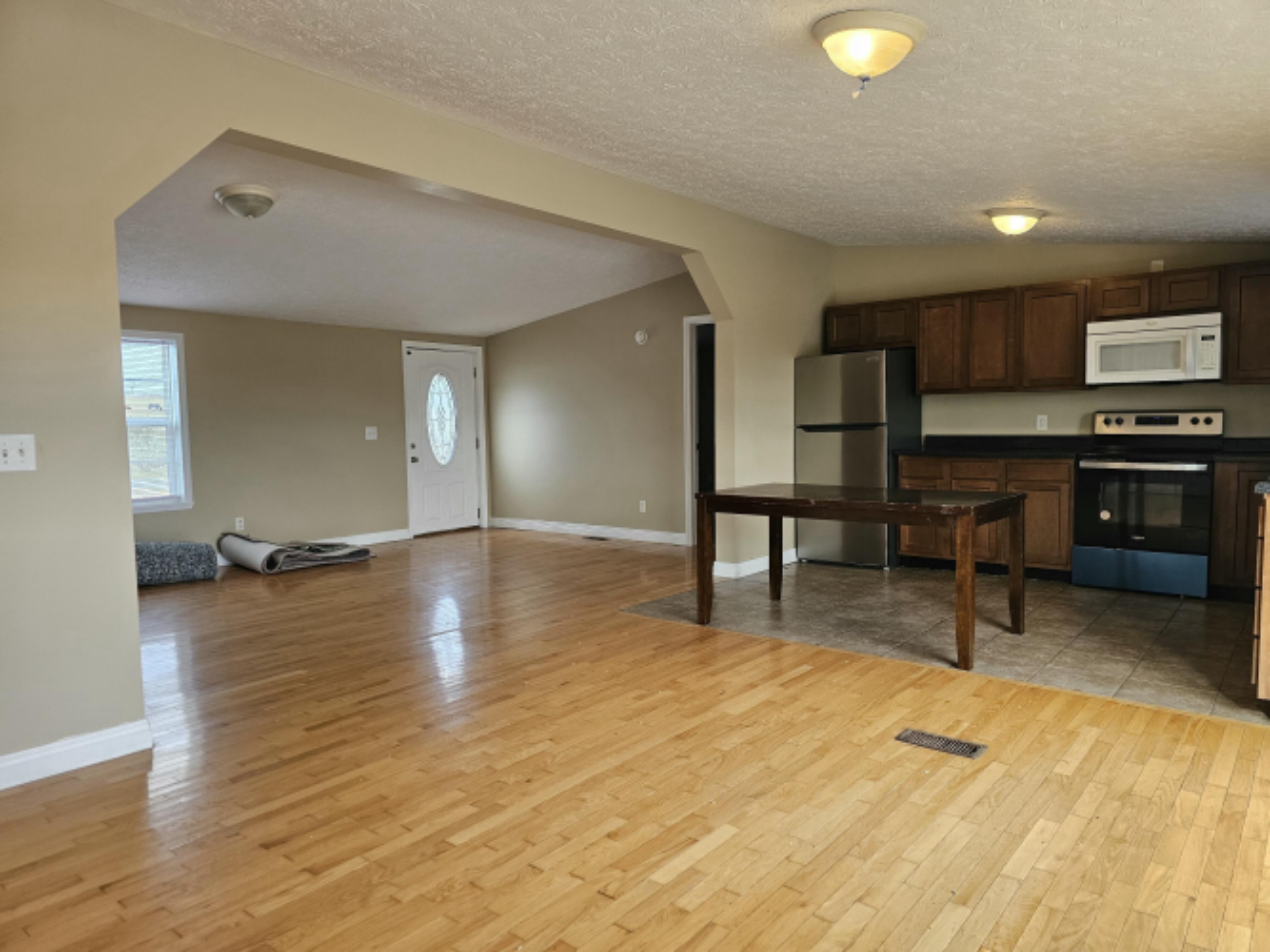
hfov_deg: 73.9
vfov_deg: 58.9
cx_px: 635
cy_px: 476
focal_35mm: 23
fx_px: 844
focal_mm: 6.3
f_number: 1.7
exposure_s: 1/180
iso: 125
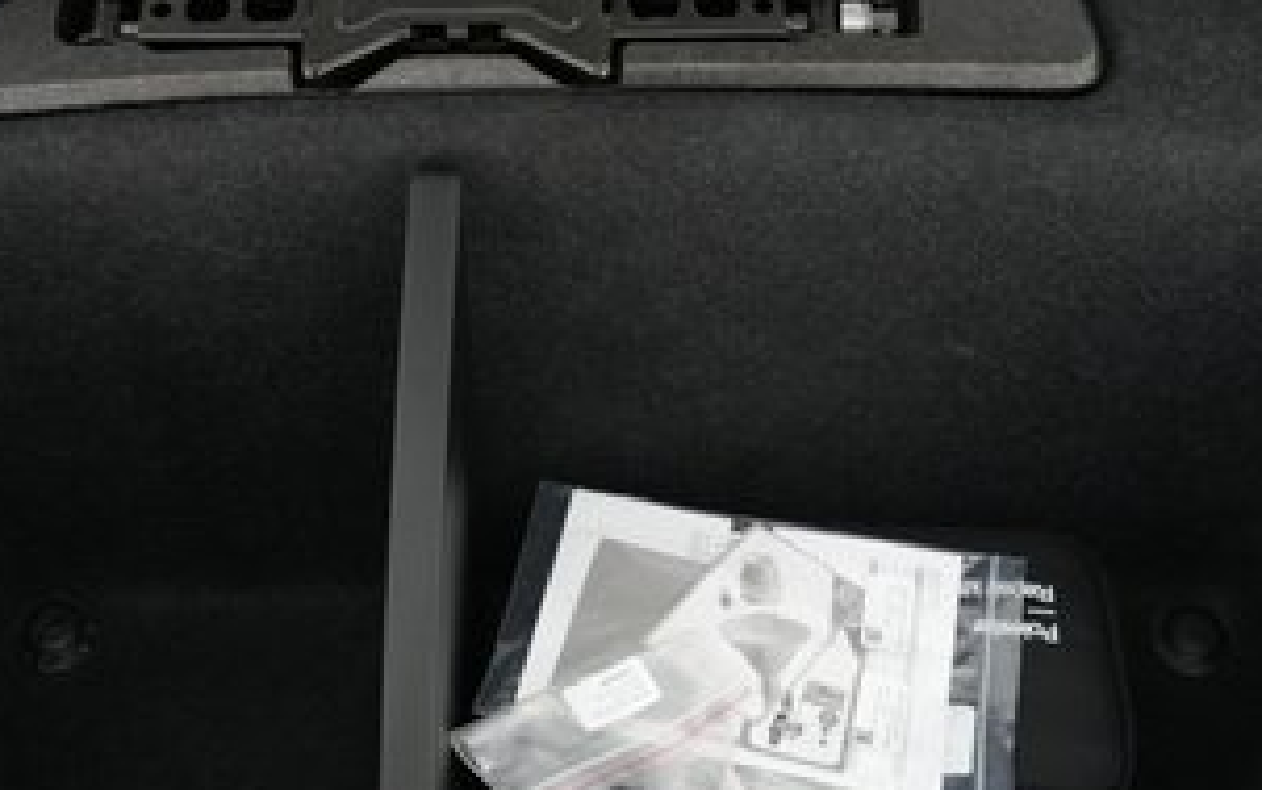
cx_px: 606
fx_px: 1858
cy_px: 272
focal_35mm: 54
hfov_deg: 37.5
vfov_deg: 23.9
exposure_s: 1/160
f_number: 2.8
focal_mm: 25
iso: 6400
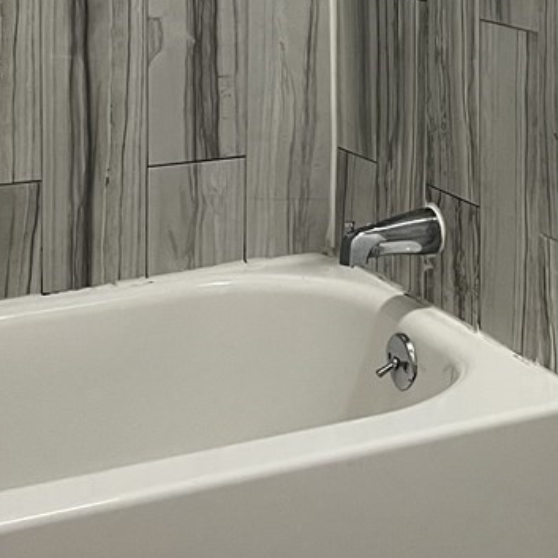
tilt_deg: -5.9
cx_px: 517
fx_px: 1824
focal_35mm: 100
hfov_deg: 17.1
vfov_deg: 16.9
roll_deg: +0.0
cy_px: -32
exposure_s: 1/60
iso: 125
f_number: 1.5
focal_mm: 5.7
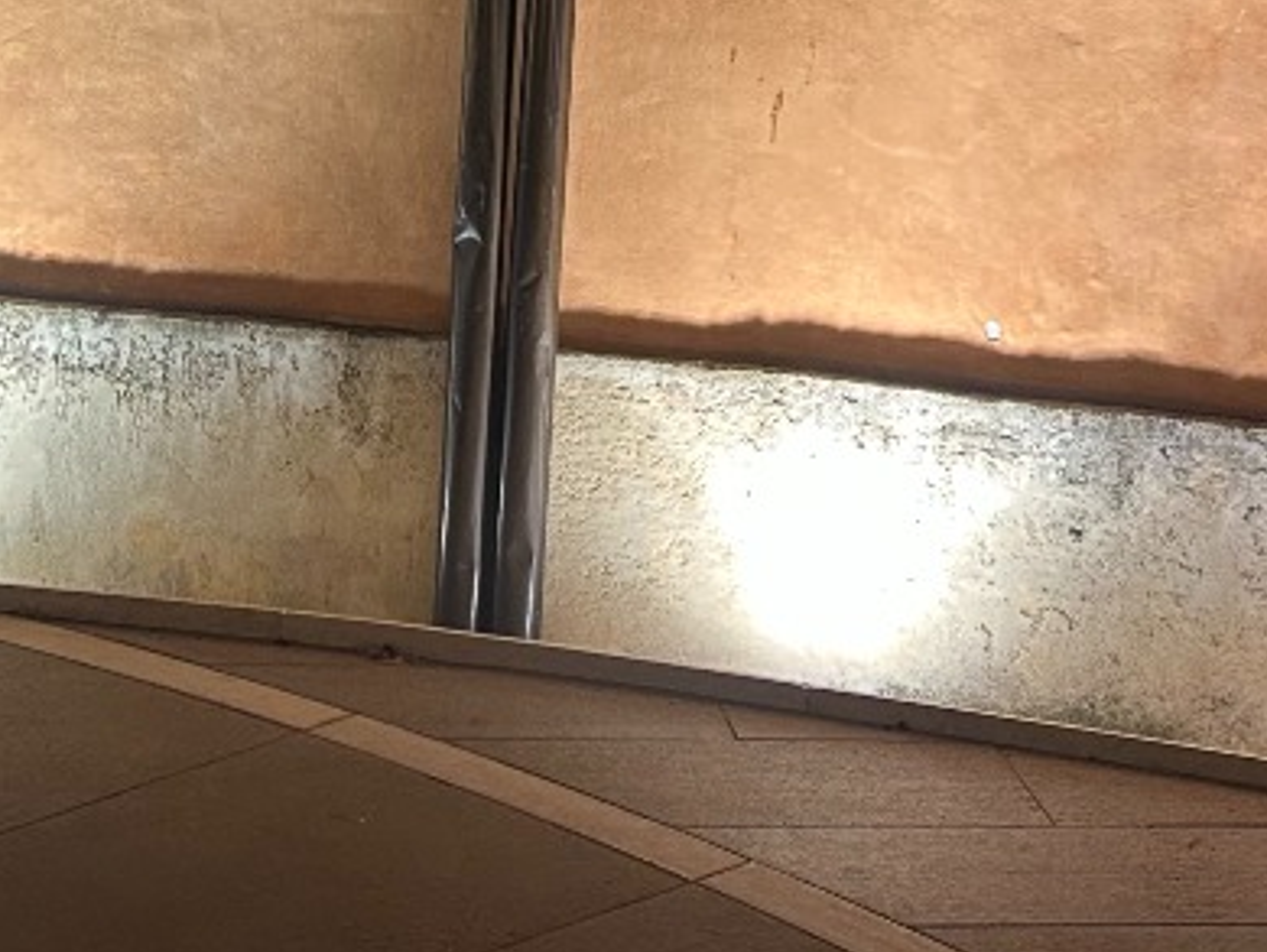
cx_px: 591
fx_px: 2930
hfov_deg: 24.4
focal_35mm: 80
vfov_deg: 16.9
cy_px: -419
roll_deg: -2.8
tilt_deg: +2.7
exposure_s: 1/50
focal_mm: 5.7
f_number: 1.5
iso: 250
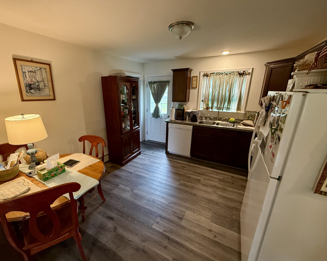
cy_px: 131
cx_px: 149
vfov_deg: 84.0
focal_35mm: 15
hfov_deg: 96.6
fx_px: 145
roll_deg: +0.1
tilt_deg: -14.8
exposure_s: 1/60
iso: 320
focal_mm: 2.22
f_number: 2.2
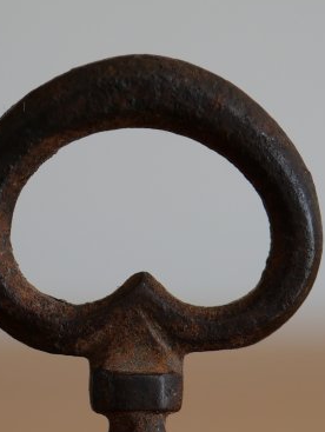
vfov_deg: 9.9
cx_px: 155
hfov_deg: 7.6
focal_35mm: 196
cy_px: 504
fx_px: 2449
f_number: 2.8
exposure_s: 1/80
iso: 200
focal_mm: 30
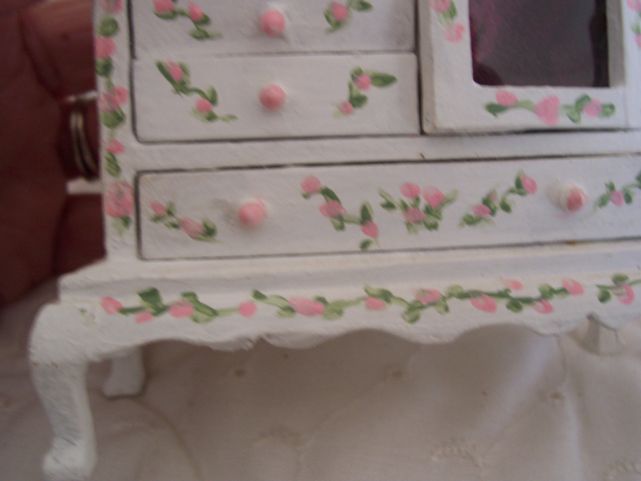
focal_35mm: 37
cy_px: 240
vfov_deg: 38.7
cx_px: 320
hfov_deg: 50.1
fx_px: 685
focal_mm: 5.6
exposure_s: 1/45
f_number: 2.8
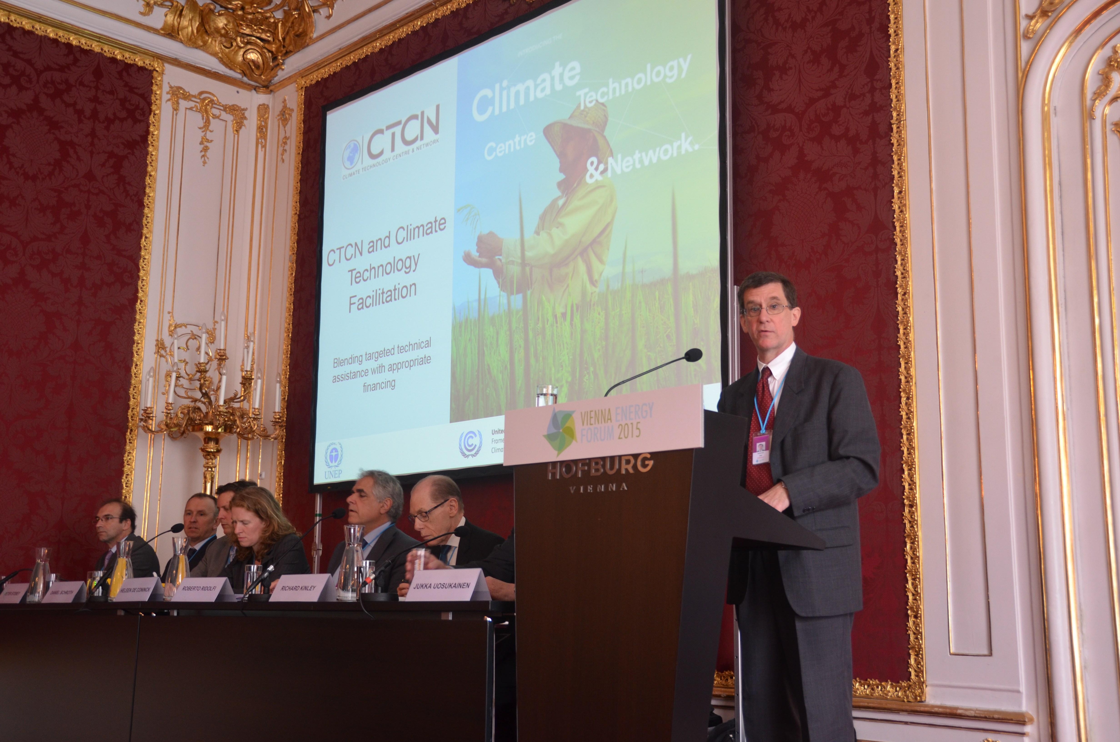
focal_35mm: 40
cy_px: 371
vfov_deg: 32.9
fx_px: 1257
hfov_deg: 48.0
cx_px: 560
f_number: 4
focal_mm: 27
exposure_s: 1/40
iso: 500
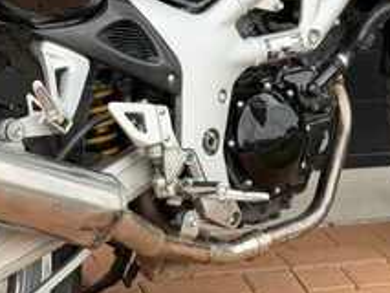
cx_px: 152
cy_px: 66
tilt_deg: -16.1
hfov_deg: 13.7
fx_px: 1623
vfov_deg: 10.3
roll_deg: -0.8
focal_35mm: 144
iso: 80
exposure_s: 1/1133
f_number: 1.78
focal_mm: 6.76
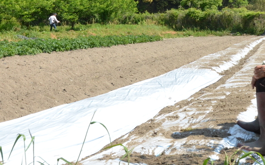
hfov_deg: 32.7
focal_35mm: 62
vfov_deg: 20.1
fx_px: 448
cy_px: -11
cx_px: 175
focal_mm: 20
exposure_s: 1/640
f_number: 13
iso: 1250
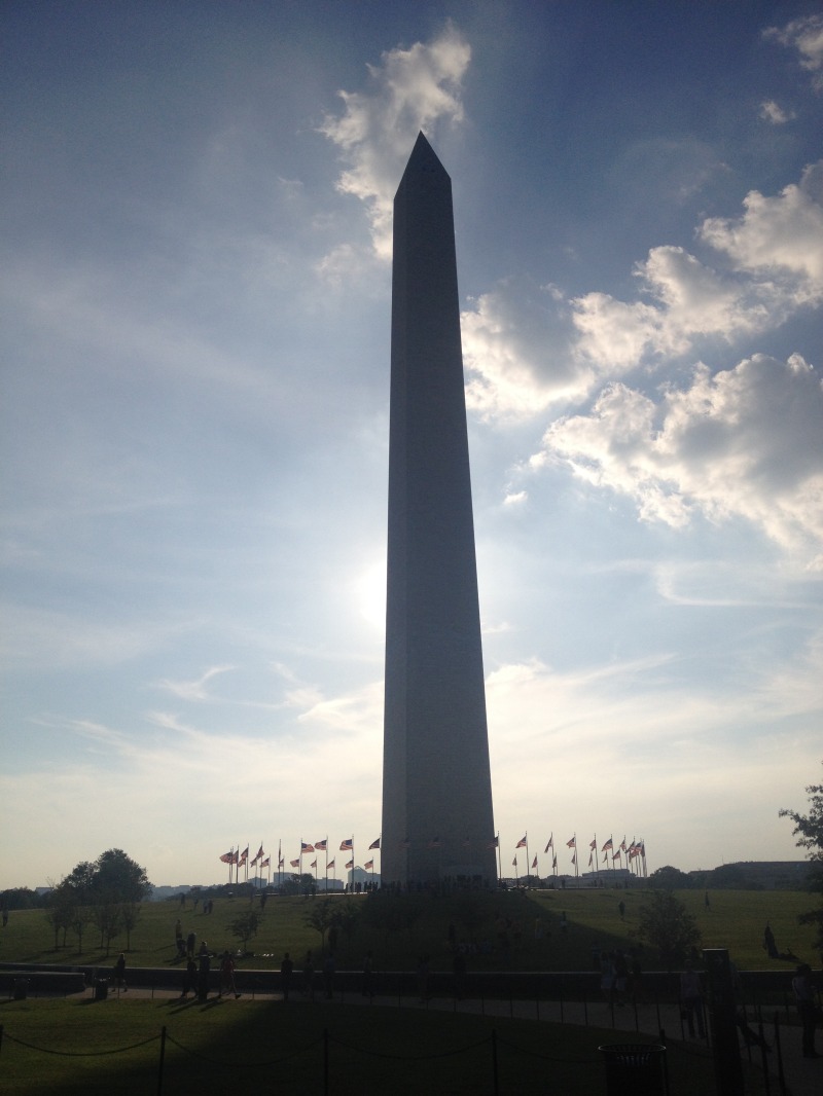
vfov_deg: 52.6
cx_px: 412
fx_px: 1109
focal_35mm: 35
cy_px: 548
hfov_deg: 40.7
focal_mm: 4.28
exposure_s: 1/6944
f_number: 2.4
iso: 50
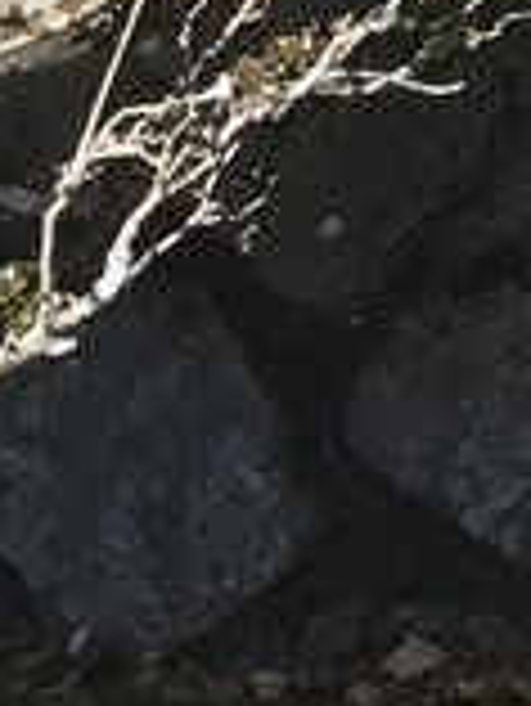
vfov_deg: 8.1
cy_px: -1255
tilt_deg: -1.3
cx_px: 1908
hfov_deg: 6.1
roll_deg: -0.9
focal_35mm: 214
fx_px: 4371
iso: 20
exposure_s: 1/679
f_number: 1.8
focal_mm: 3.99
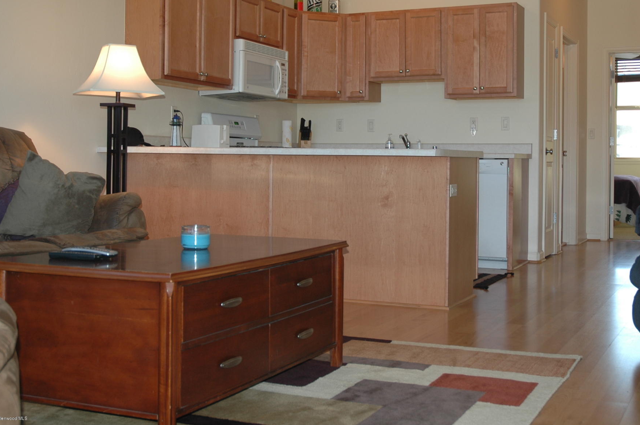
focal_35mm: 52
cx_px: 352
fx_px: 917
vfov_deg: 26.0
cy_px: 165
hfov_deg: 38.4
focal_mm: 27
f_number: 3.8
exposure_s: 1/60
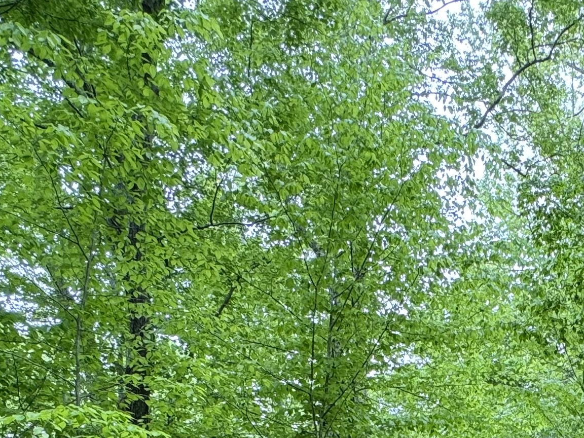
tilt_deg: +3.8
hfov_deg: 36.0
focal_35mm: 49
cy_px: 681
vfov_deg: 23.1
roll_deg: +1.6
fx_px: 827
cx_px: 548
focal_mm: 2.22
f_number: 2.2
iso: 80
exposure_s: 1/99
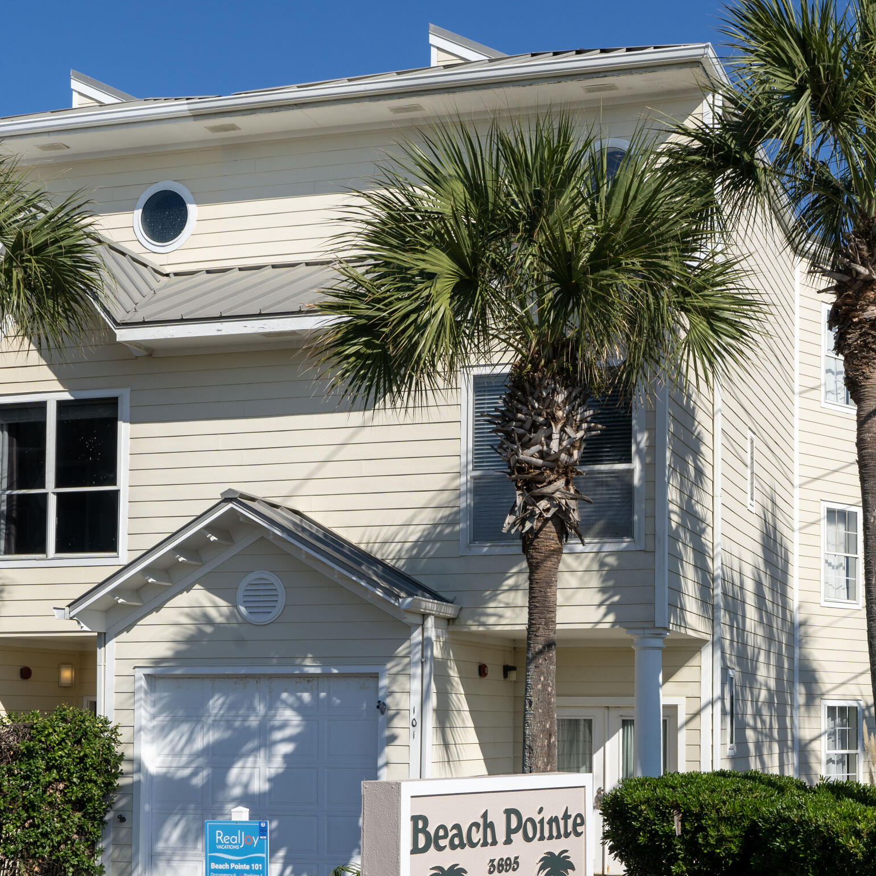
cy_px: 533
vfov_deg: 33.9
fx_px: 1432
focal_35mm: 50
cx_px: 482
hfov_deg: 34.0
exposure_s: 1/200
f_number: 11
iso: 100
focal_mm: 30
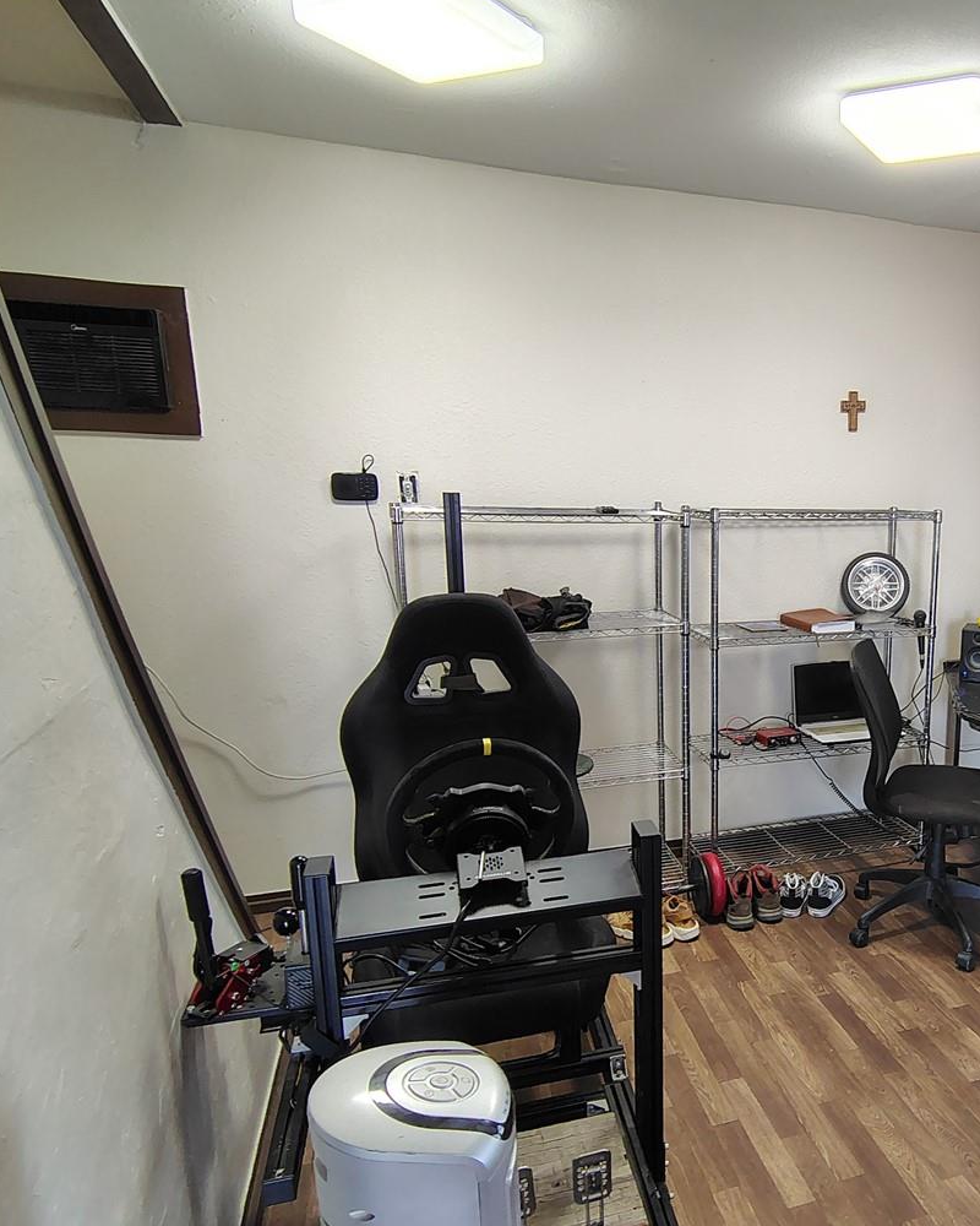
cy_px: 687
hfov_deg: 53.2
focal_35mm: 25
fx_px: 906
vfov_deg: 67.9
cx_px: 777
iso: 424
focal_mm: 2.13
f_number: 2.2
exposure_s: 1/30
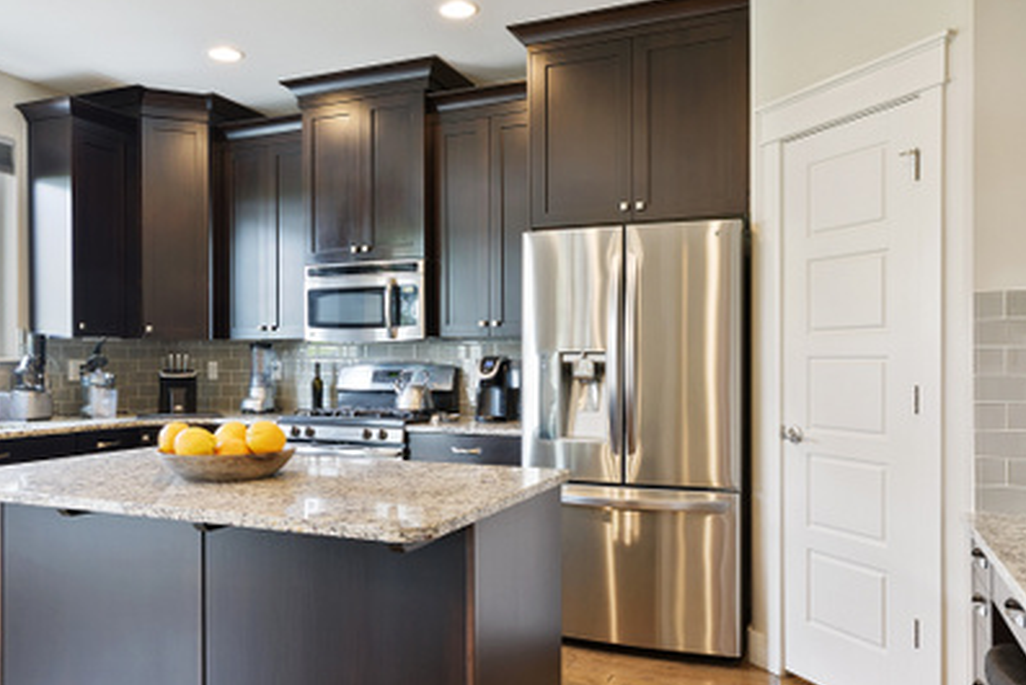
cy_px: 355
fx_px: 827
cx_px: 463
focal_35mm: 29
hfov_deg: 63.5
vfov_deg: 45.0
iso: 100
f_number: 8
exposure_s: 2.5
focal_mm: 18
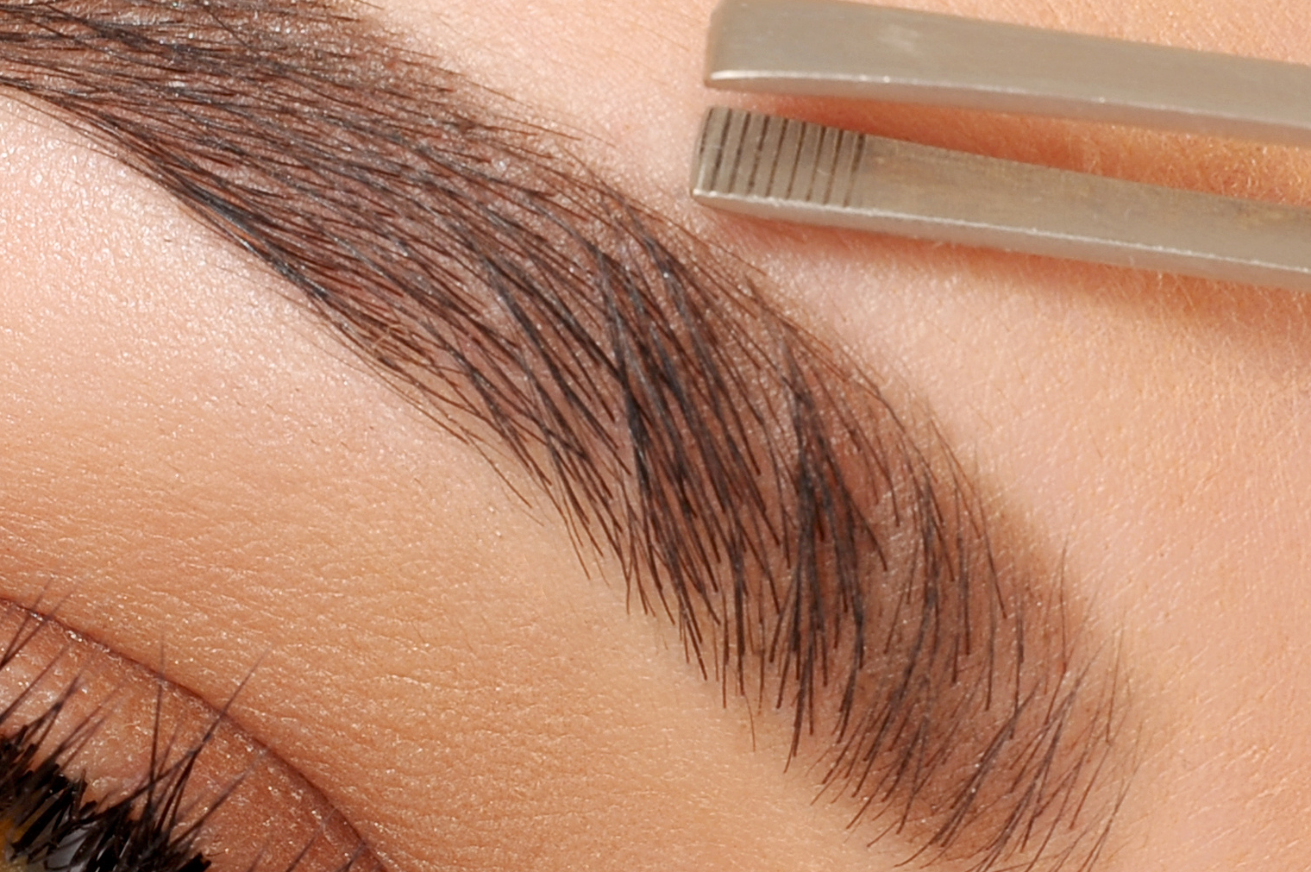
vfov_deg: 9.7
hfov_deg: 14.5
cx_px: 91
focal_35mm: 140
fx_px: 5094
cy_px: 837
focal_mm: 50
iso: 200
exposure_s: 1/160
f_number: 16
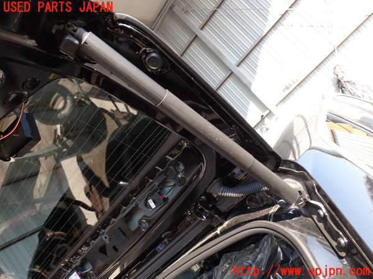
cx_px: 186
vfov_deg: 46.8
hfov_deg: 60.0
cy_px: 140
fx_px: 323
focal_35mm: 30
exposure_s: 1/100
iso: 100
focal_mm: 5.4
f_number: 3.2
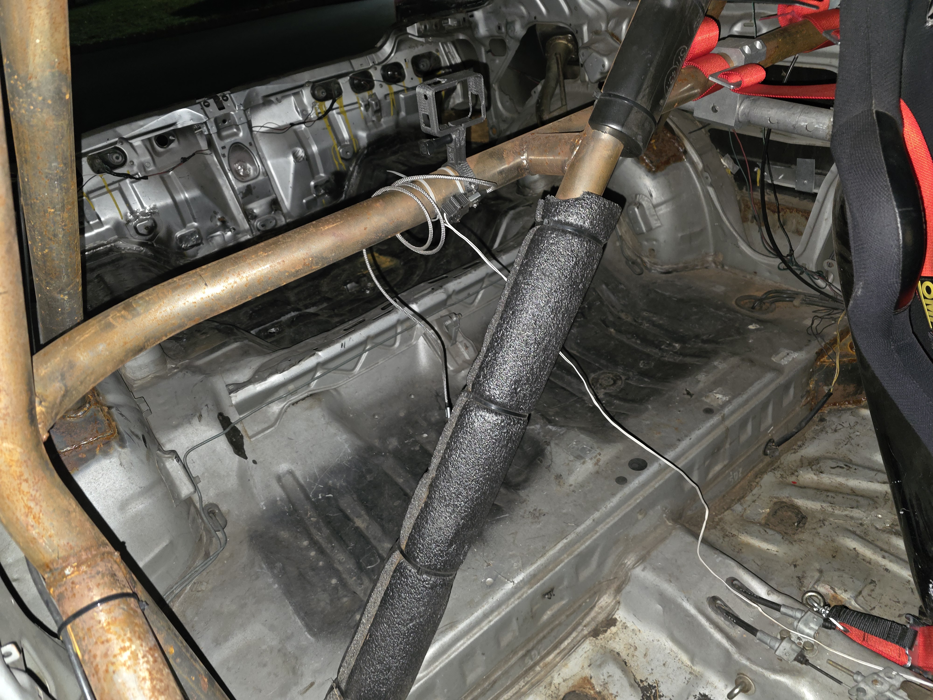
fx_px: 620
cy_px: 350
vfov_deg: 58.9
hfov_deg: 73.9
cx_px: 466
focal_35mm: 23
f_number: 1.7
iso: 160
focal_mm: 6.3
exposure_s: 1/12
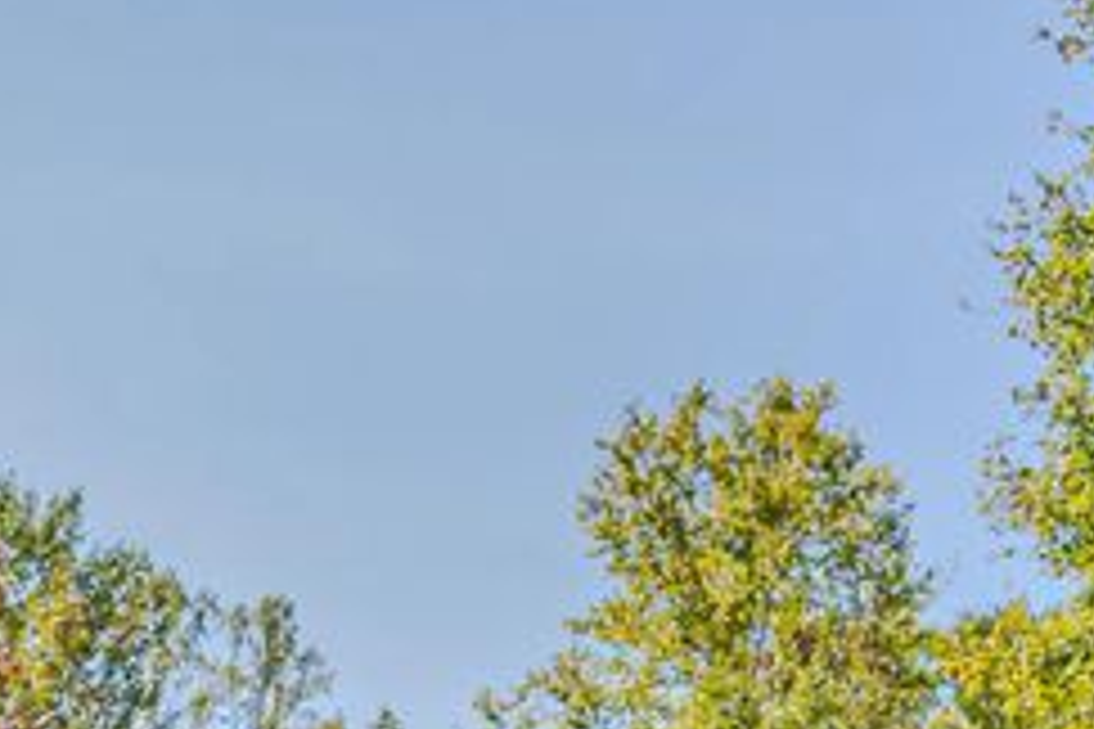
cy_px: 1262
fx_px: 3707
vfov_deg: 10.6
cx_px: -234
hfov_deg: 16.1
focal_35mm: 122
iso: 400
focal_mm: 29
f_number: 3.5
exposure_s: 1/2500
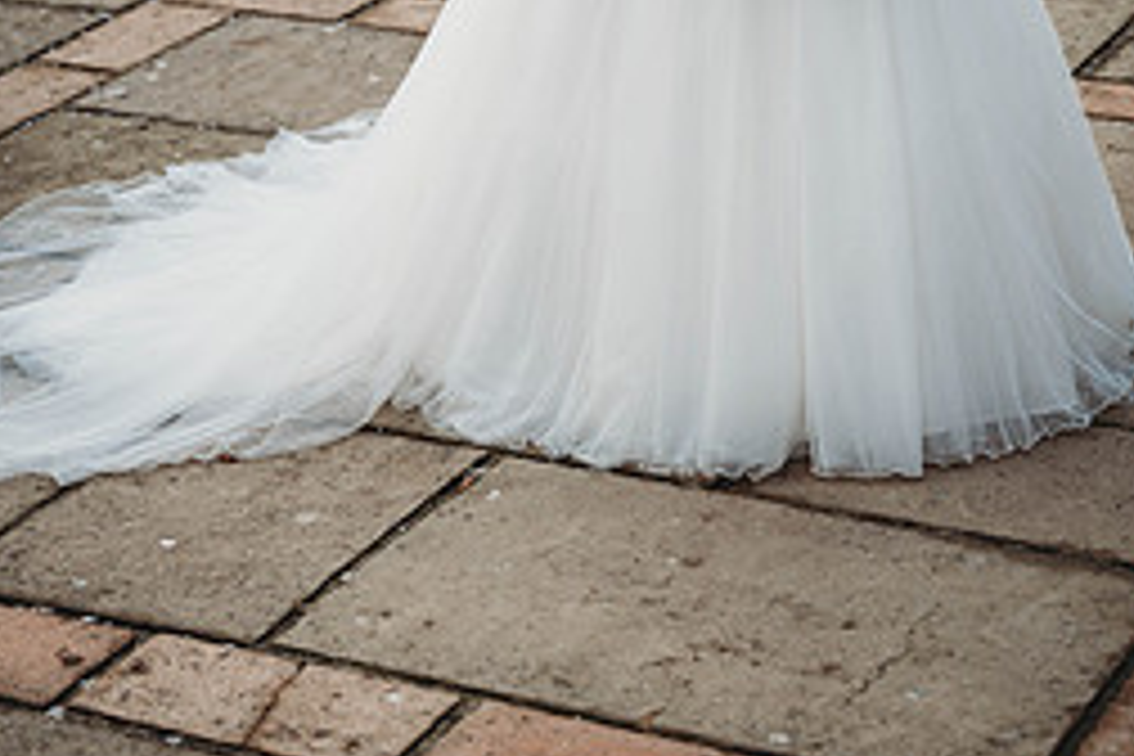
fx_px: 3433
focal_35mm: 109
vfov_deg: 12.2
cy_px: -180
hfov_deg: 18.8
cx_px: 542
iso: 100
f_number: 2.8
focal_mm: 61
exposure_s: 1/1000
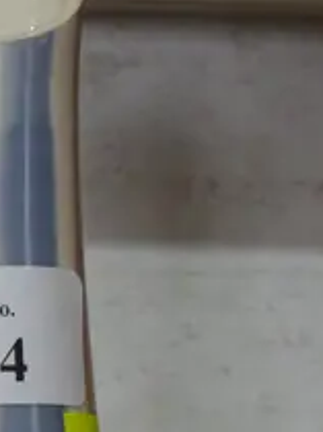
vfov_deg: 8.6
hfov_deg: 6.9
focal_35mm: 215
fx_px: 2680
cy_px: 911
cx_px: 131
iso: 250
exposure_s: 1/60
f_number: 4.7
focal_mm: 22
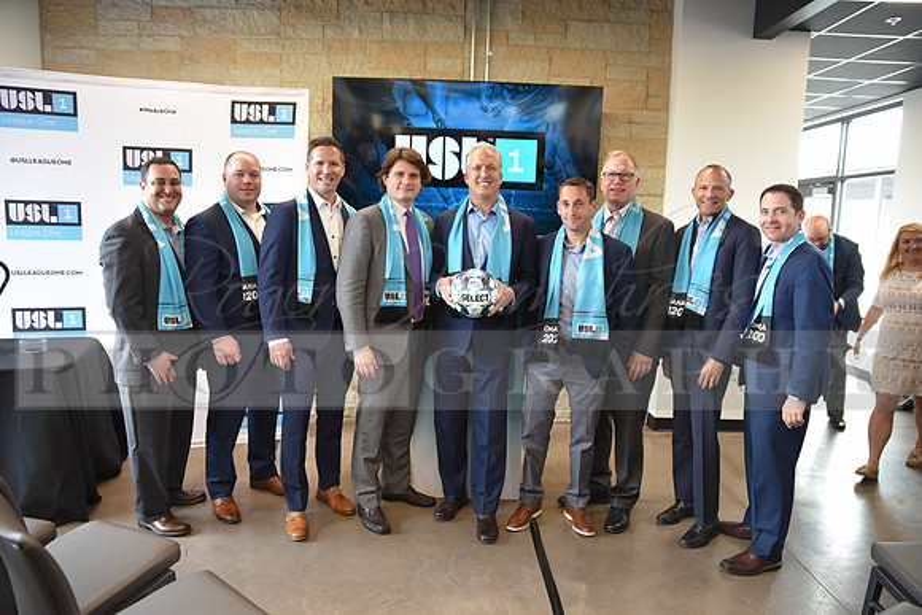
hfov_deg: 73.7
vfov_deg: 53.2
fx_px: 615
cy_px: 308
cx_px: 461
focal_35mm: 24
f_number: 2.8
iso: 400
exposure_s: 1/40
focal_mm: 24
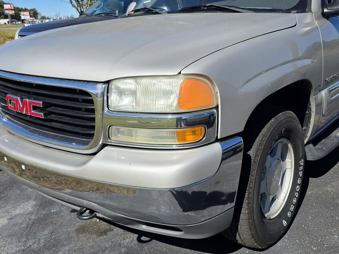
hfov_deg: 53.6
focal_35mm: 34
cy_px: 93
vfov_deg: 41.4
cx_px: 201
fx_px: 333
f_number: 1.7
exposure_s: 1/5608
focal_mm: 6.3
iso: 80
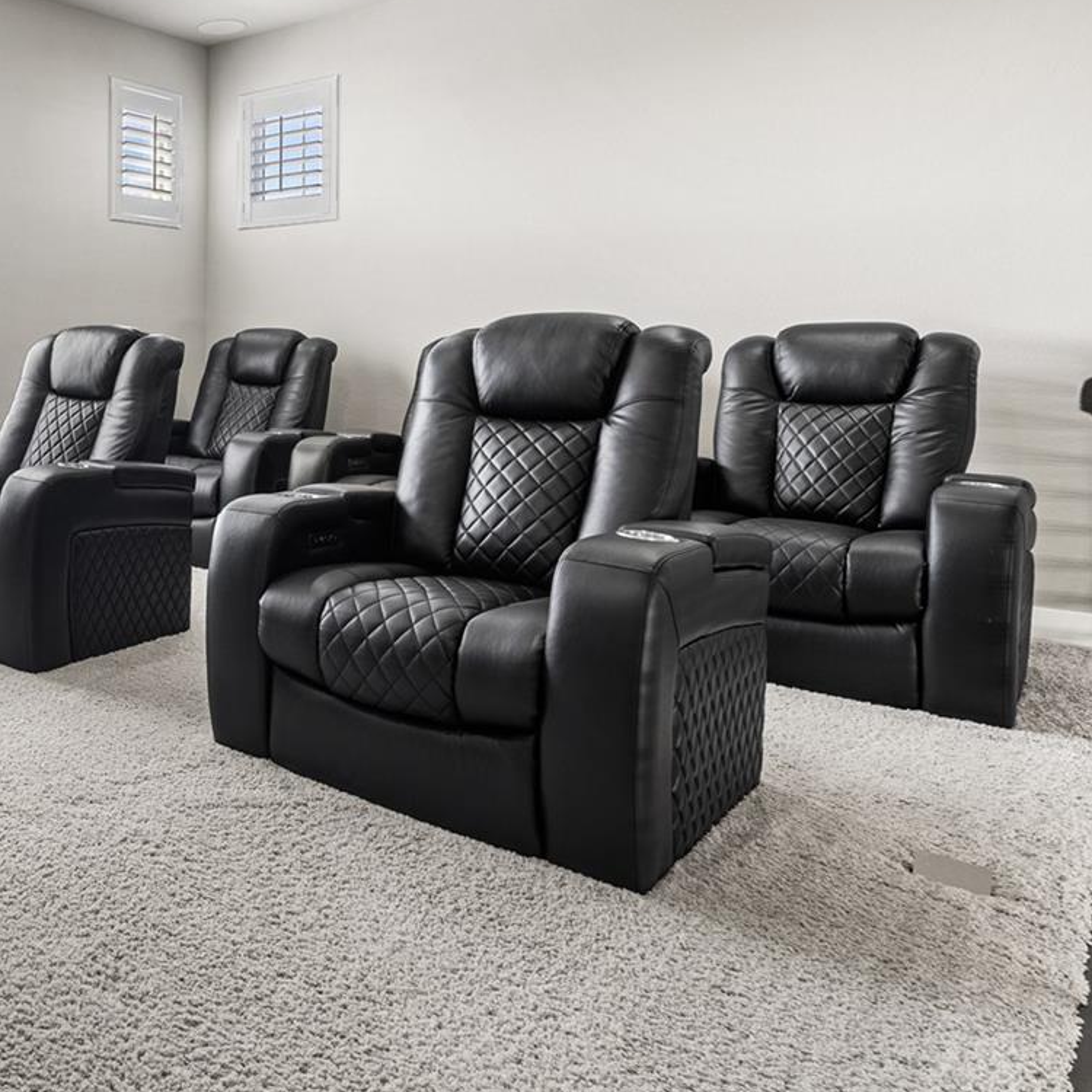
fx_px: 1035
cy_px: 384
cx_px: -48
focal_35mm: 29
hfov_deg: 45.1
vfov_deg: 54.7
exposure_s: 1/1.67
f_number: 8
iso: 200
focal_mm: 16
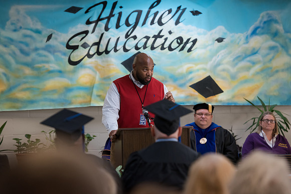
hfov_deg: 14.2
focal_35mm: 145
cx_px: 146
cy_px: 97
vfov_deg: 9.5
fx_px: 1172
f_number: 3.5
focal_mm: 145
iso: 2500
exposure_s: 1/200
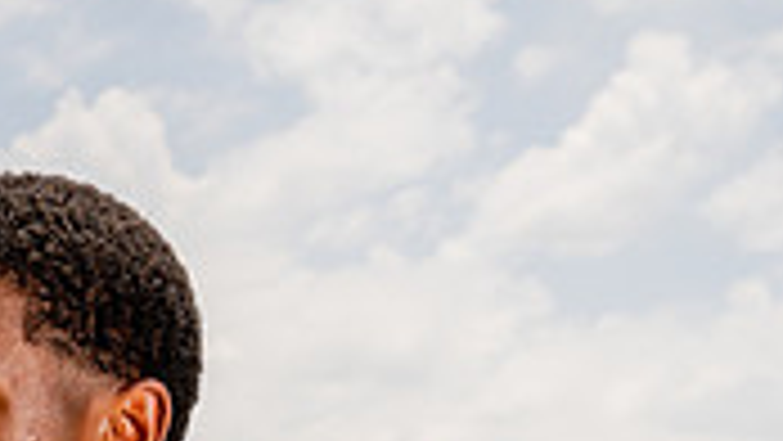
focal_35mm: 111
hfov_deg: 19.1
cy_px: 981
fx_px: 2305
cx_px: 198
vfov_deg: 9.9
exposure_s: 1/250
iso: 100
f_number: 7.1
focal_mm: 41
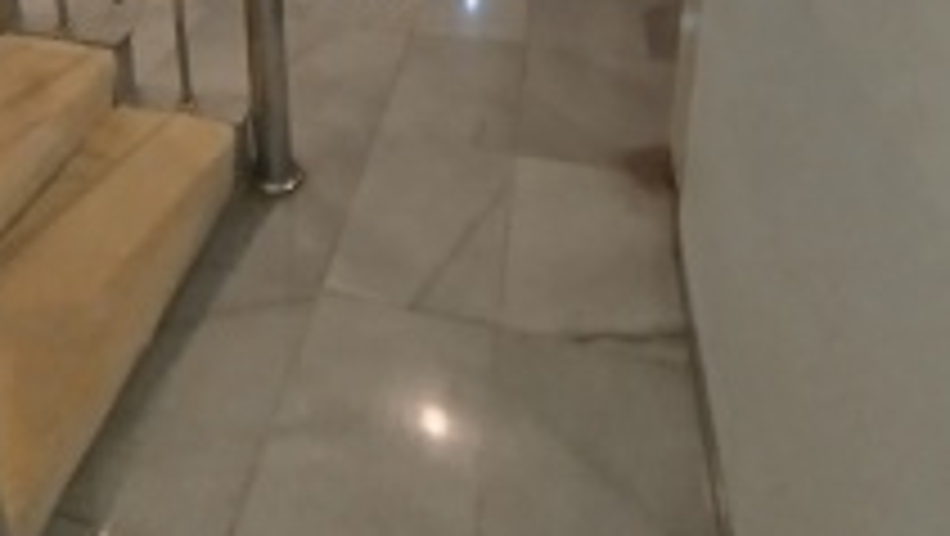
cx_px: 299
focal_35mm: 31
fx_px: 781
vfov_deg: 30.0
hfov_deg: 60.7
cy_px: -164
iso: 500
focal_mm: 1.65
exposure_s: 1/20
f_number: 2.2
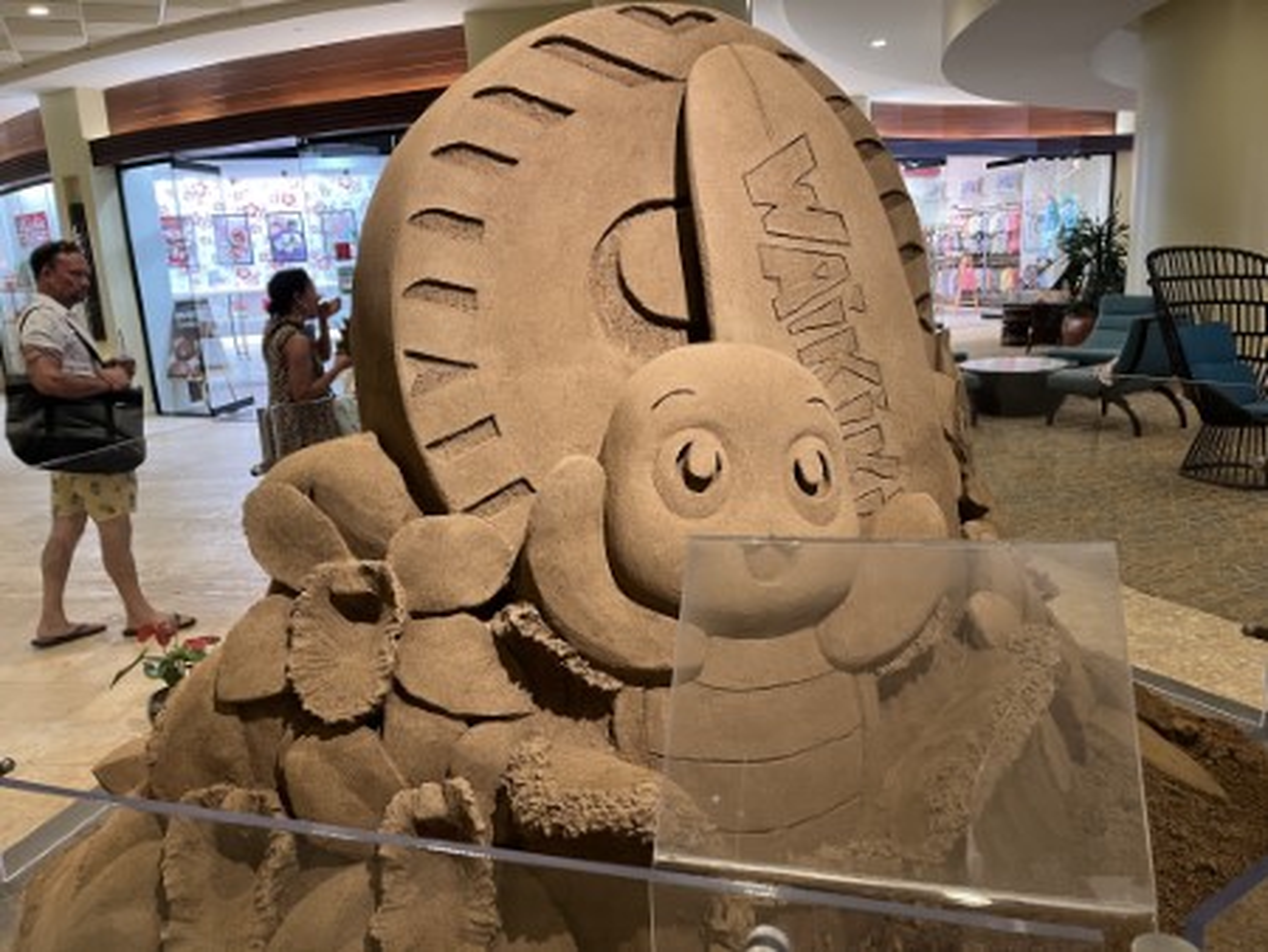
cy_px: 476
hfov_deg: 67.3
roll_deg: +2.5
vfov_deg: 53.1
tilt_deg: -12.8
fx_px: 953
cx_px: 634
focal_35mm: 26
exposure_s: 1/60
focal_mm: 5.1
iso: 160
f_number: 1.6
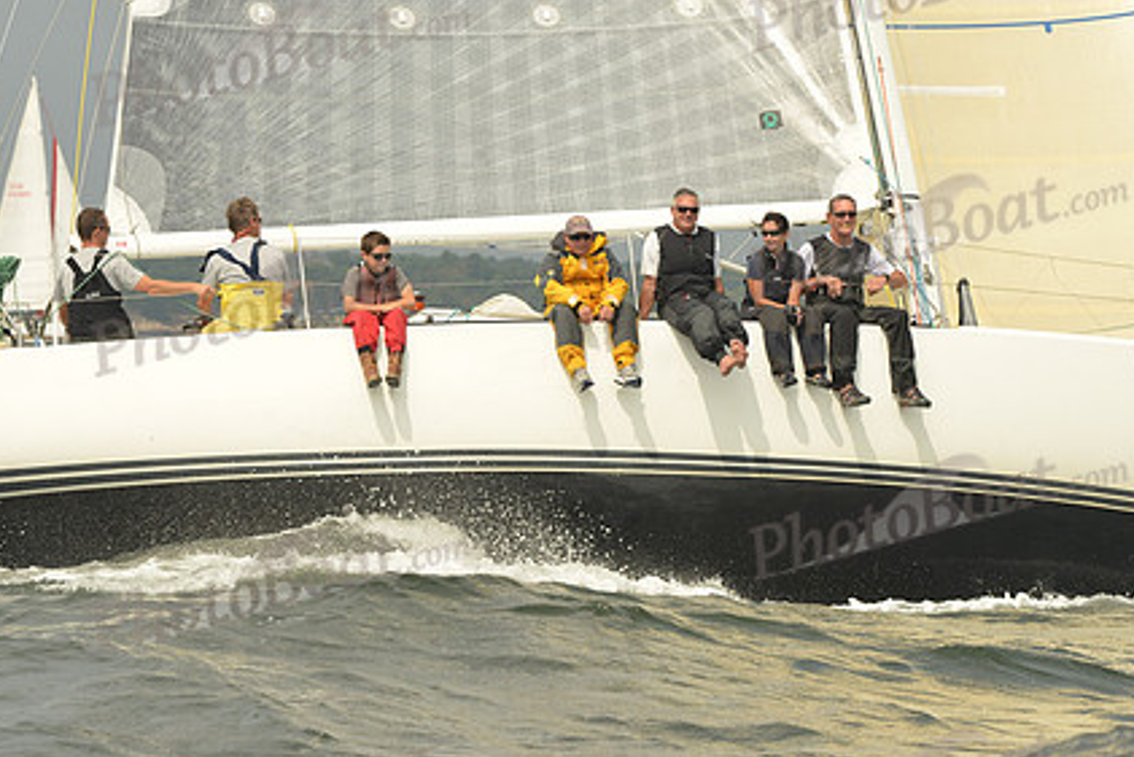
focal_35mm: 186
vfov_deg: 7.4
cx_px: 611
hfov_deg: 11.1
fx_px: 5861
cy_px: 408
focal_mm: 135
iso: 320
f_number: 9
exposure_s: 1/1250
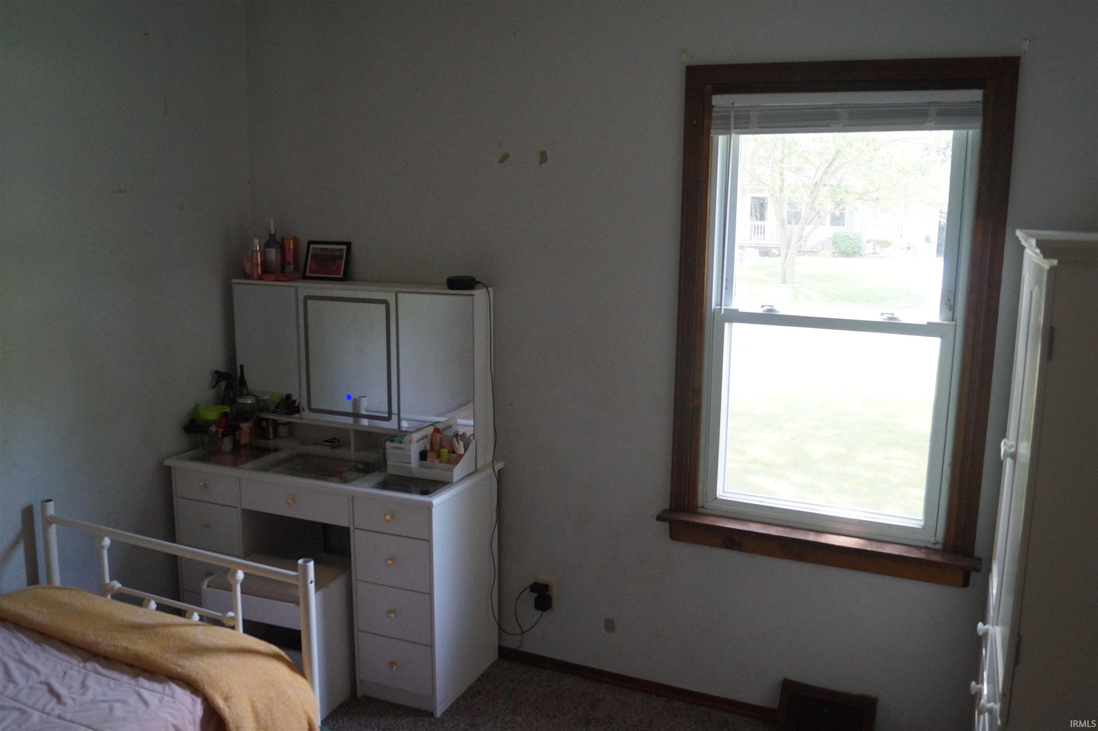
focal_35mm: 30
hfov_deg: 62.0
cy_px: 366
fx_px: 914
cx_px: 549
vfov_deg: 43.6
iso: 1600
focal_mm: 20
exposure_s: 1/160
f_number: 4
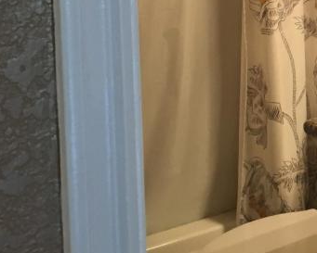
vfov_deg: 17.2
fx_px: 798
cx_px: 399
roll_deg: +0.2
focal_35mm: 85
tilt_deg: -0.9
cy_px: -52
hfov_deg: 20.7
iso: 125
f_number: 2.2
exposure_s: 1/30
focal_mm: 4.15
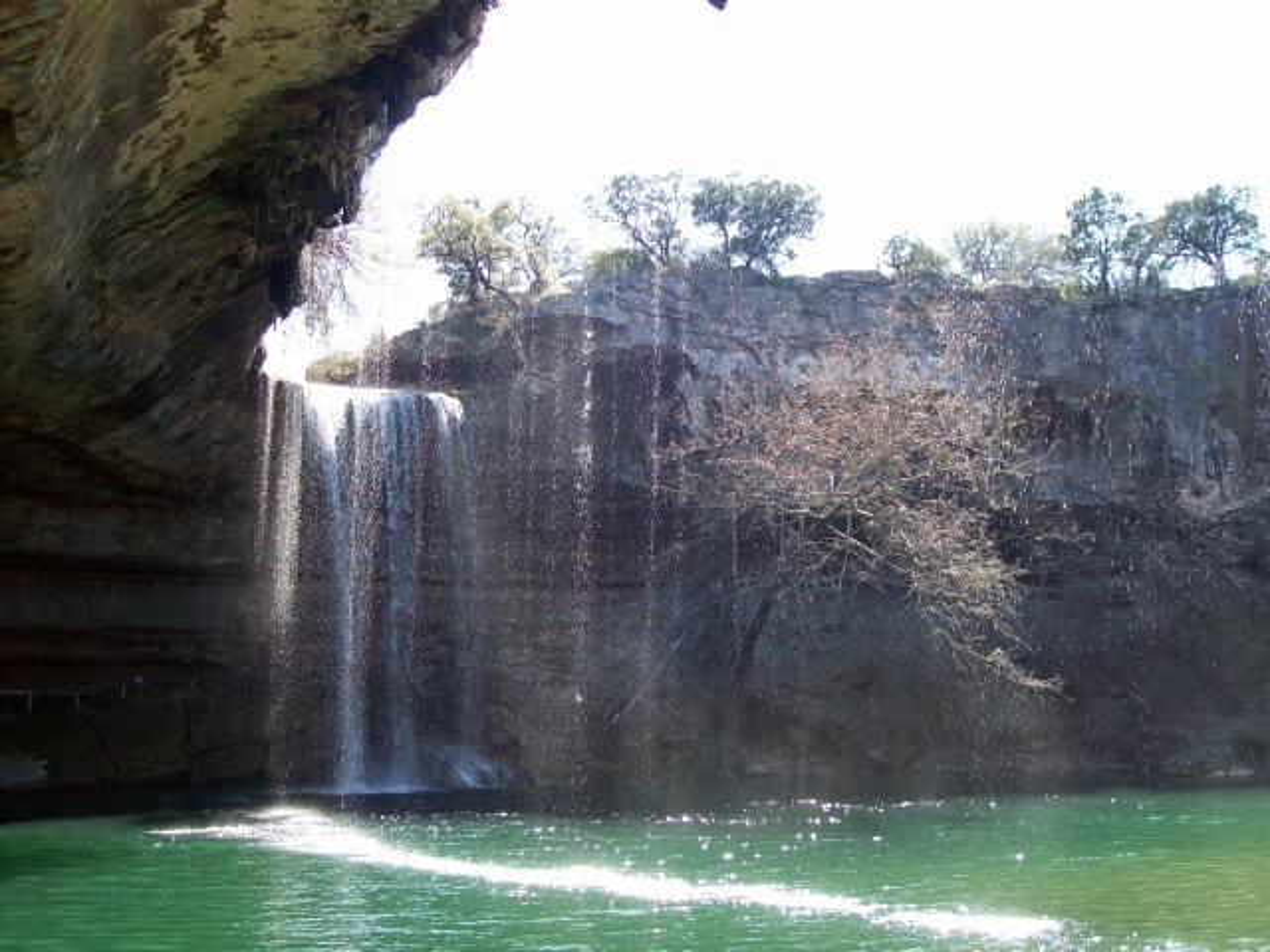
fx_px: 1651
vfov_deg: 32.2
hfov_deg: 42.1
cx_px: 635
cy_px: 476
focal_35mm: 45
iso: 80
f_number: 3
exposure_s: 1/204
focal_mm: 7.6
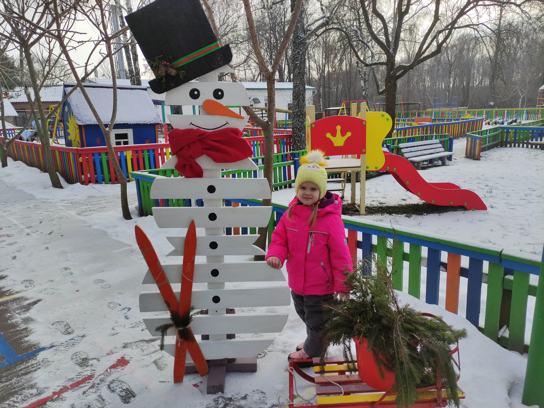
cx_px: 272
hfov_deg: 69.4
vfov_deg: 54.9
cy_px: 204
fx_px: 393
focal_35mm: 25
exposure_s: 1/1866
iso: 100
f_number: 1.89
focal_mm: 5.43
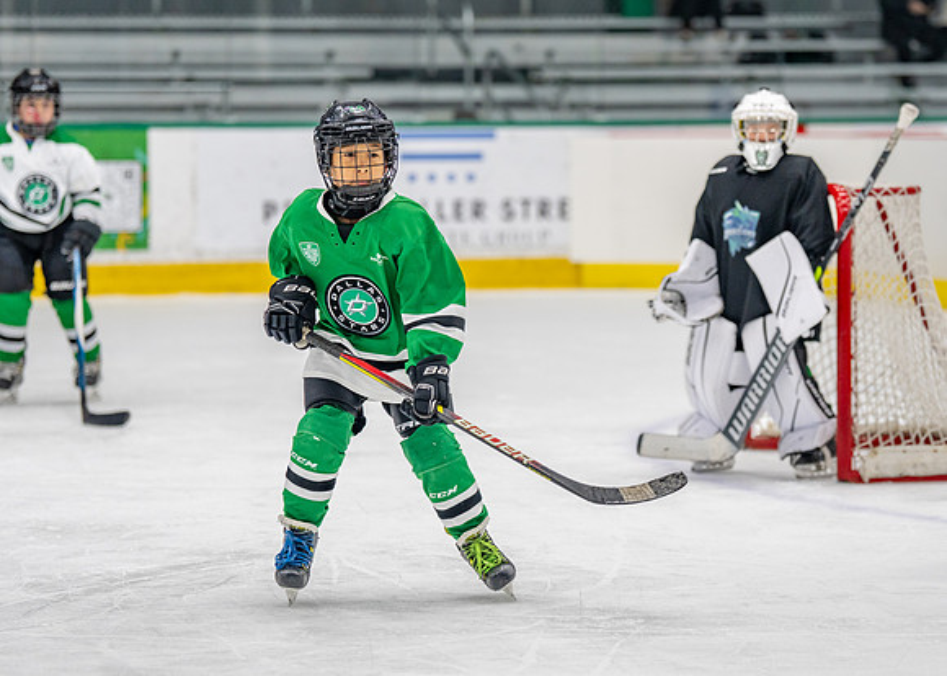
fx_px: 4112
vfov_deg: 9.4
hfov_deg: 13.1
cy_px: 297
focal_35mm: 153
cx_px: 510
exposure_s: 1/1250
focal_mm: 124
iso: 1000
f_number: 2.8
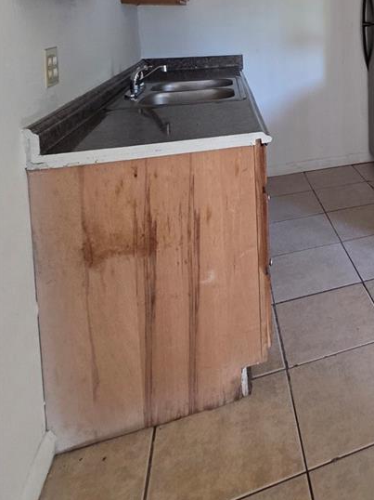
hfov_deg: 39.3
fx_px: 418
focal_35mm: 29
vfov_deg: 53.8
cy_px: 49
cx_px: 414
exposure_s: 1/60
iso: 400
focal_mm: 2.2
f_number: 2.2
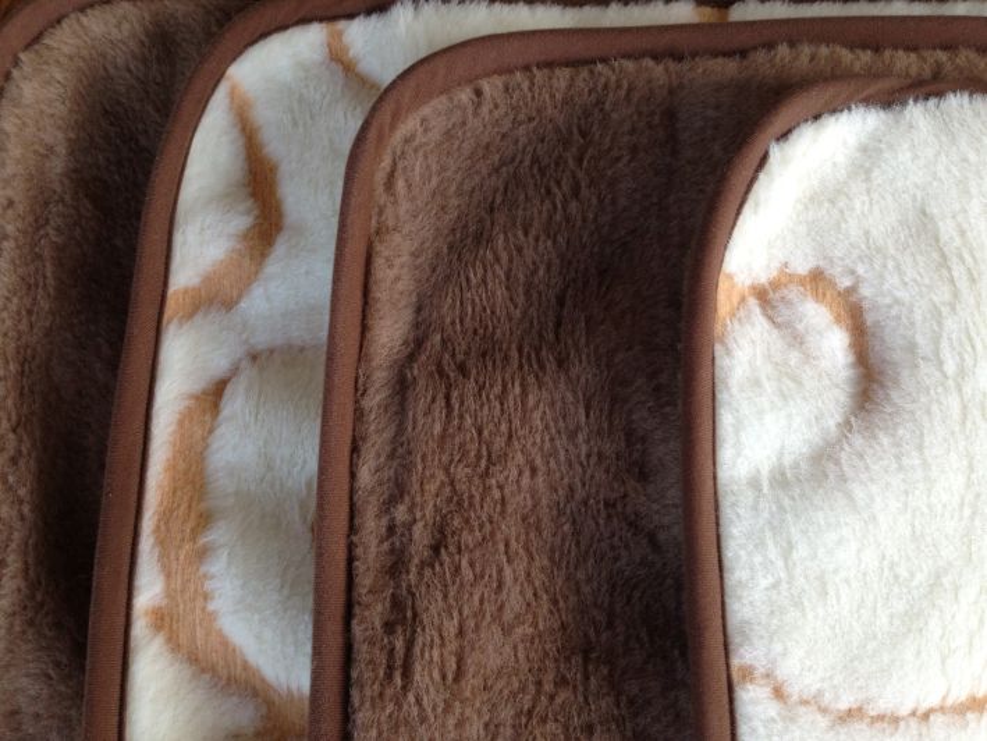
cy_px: 370
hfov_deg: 55.3
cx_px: 494
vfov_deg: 43.0
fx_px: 941
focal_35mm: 33
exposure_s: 1/120
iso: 64
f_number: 2.4
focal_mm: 4.13
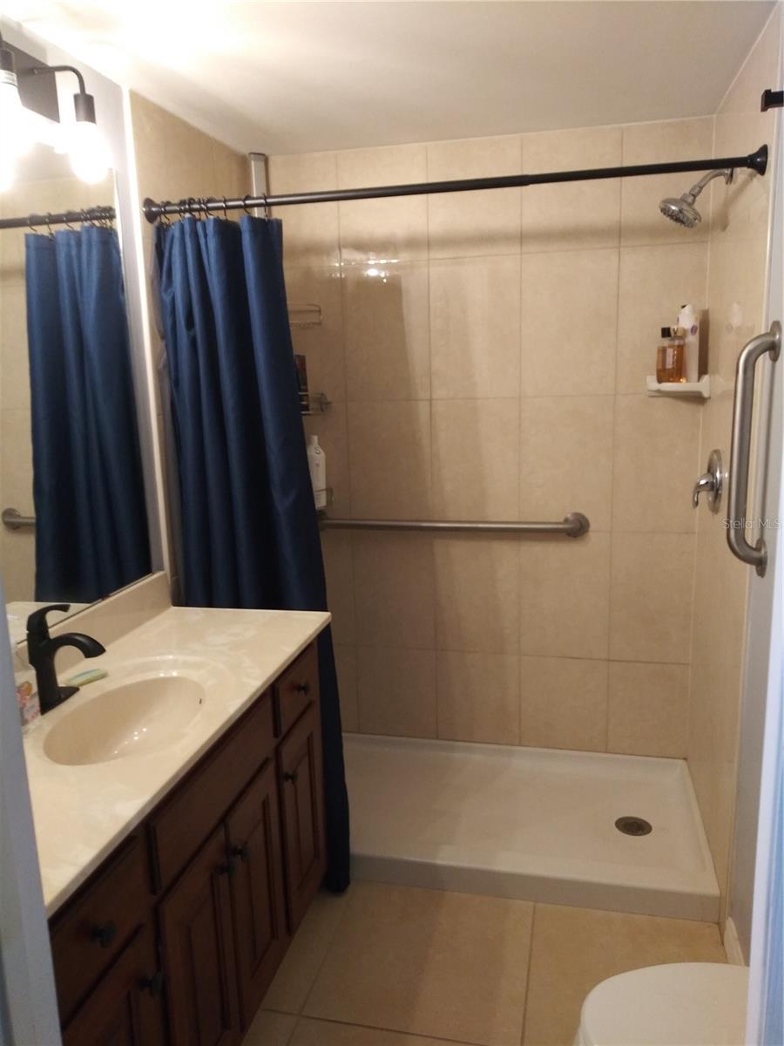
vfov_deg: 67.3
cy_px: 523
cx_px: 392
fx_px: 785
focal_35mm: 26
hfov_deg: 53.1
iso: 150
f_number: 2.2
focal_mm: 3.52
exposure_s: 1/30
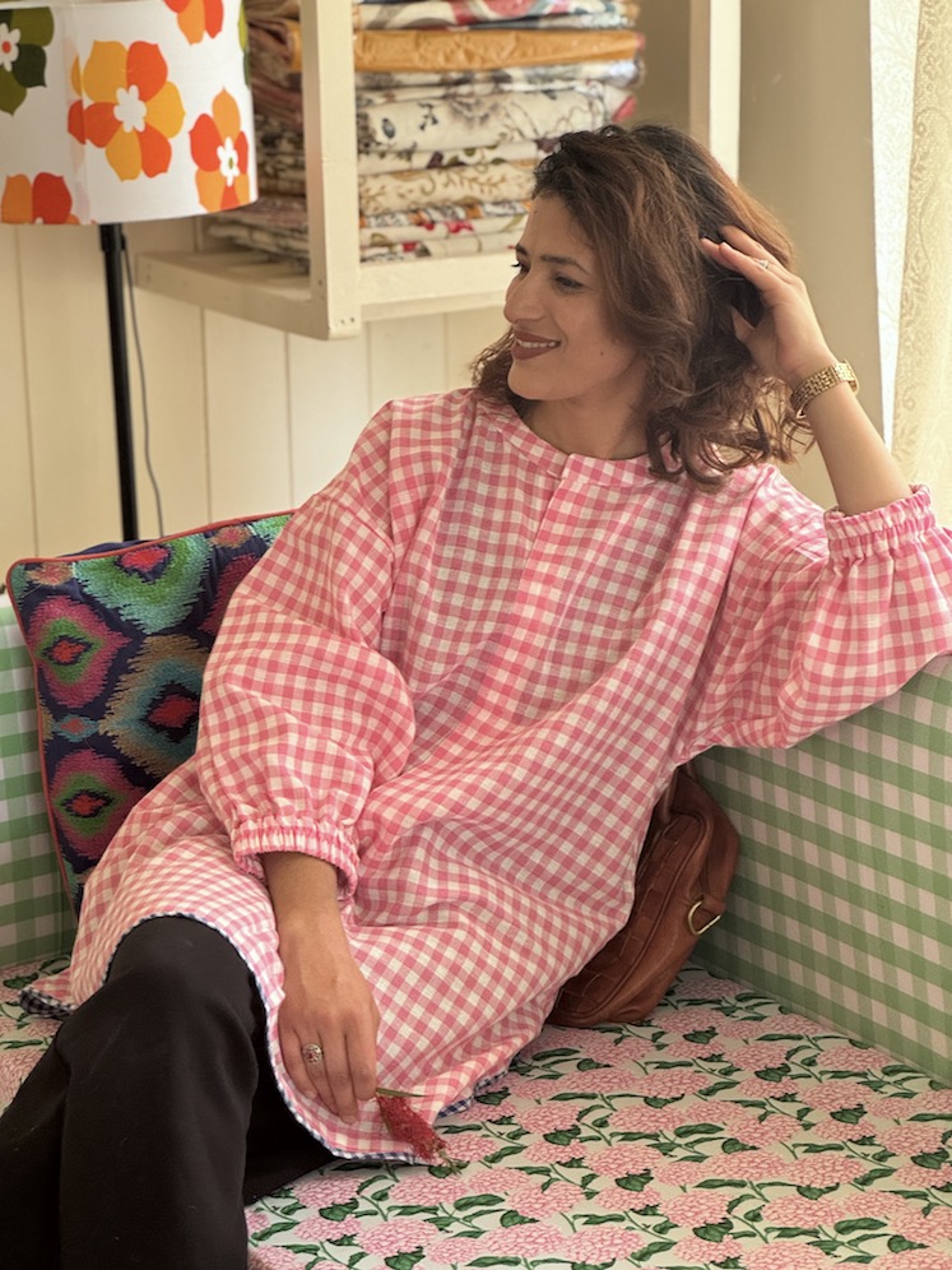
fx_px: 2824
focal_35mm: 77
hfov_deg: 19.1
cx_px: 476
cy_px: 635
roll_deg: +2.0
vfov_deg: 25.3
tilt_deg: -13.7
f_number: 2.8
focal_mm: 9
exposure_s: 1/60
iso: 250
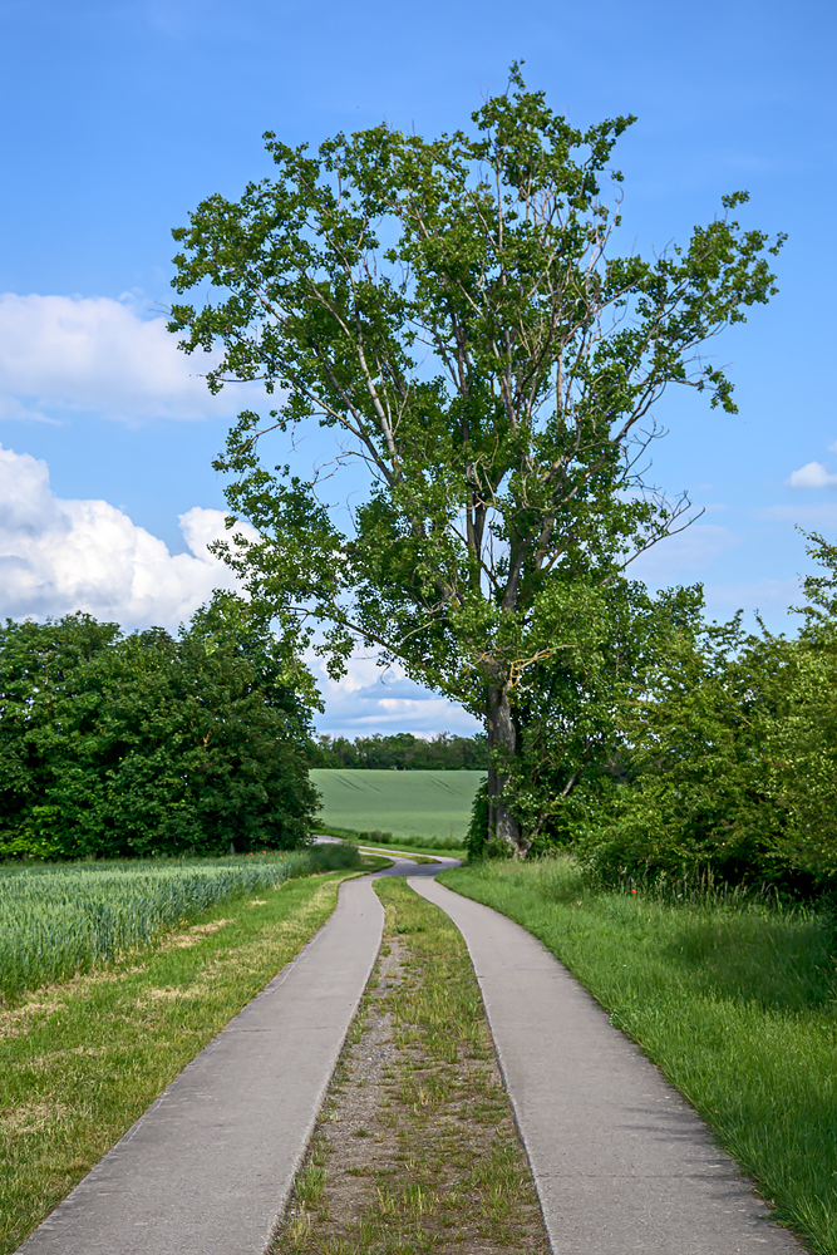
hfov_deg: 21.1
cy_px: 628
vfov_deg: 31.2
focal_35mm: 64
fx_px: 2248
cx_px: 418
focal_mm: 43
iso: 200
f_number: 8
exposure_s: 1/750
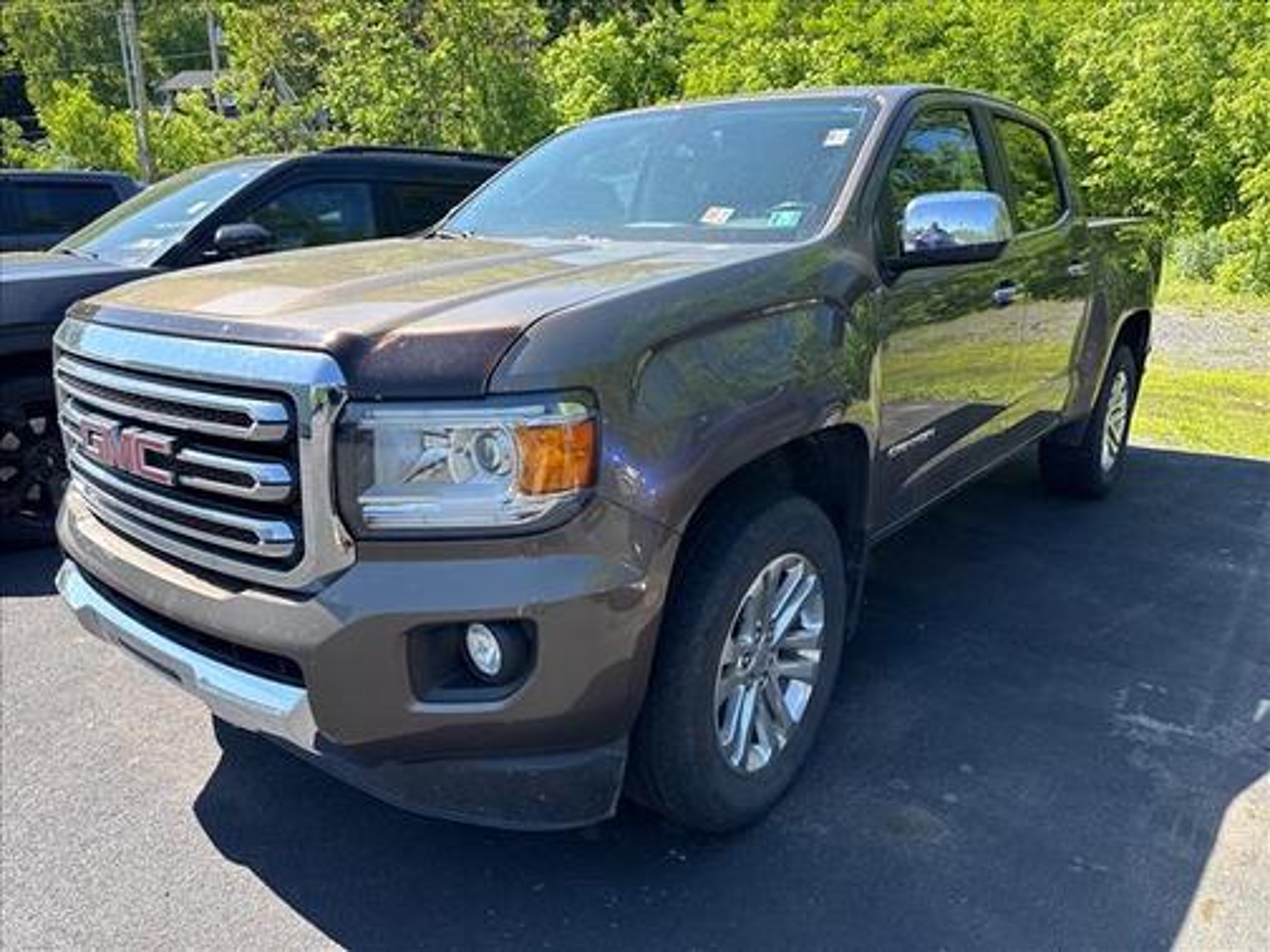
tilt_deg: -14.3
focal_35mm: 24
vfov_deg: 56.8
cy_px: 476
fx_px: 881
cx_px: 635
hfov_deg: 71.6
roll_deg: +1.7
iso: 80
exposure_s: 1/1122
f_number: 1.78
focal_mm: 6.76
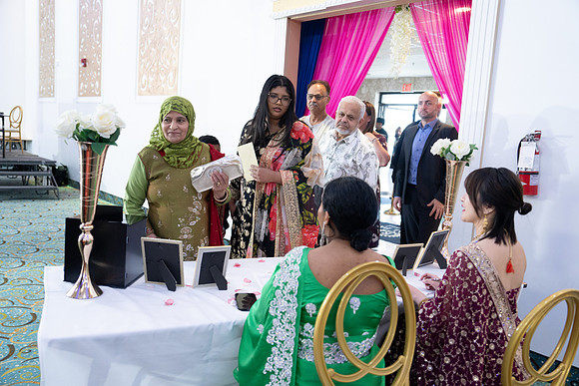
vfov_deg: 43.6
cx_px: 290
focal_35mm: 30
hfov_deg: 61.9
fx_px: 483
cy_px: 193
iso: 1600
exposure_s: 1/125
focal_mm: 30
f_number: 2.8
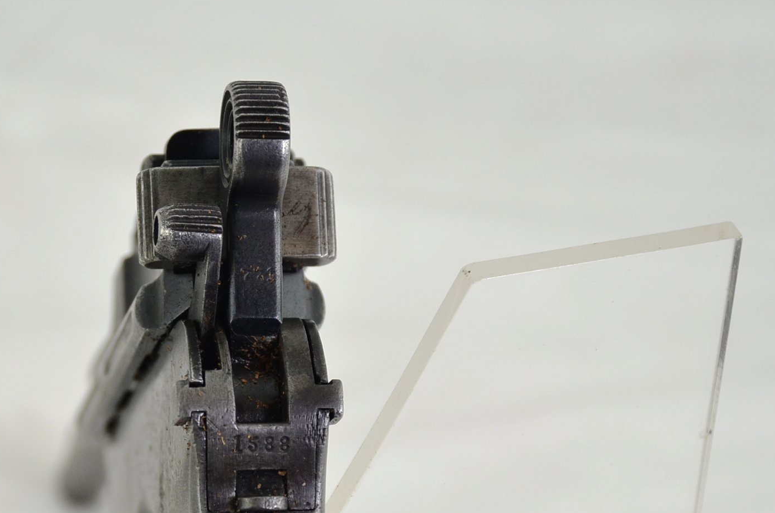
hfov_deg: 11.1
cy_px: 396
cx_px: 250
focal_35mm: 185
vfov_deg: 7.4
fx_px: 3974
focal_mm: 70
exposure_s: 1/250
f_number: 5.3
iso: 400
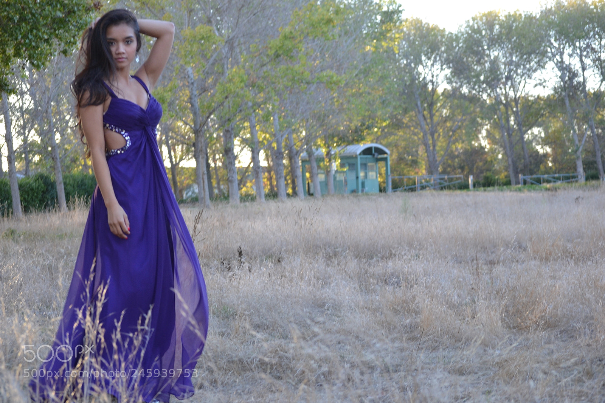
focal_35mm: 82
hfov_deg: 24.6
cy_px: 202
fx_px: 1386
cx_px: 302
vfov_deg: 16.5
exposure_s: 1/100
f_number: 5
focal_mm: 55
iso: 400
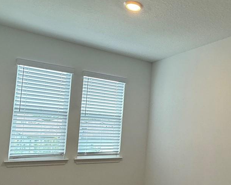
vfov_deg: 40.8
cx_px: 203
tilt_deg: +3.4
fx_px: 246
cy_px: 117
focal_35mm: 36
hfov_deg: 46.0
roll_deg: -3.3
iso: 80
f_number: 2.2
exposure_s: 1/120
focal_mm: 2.22
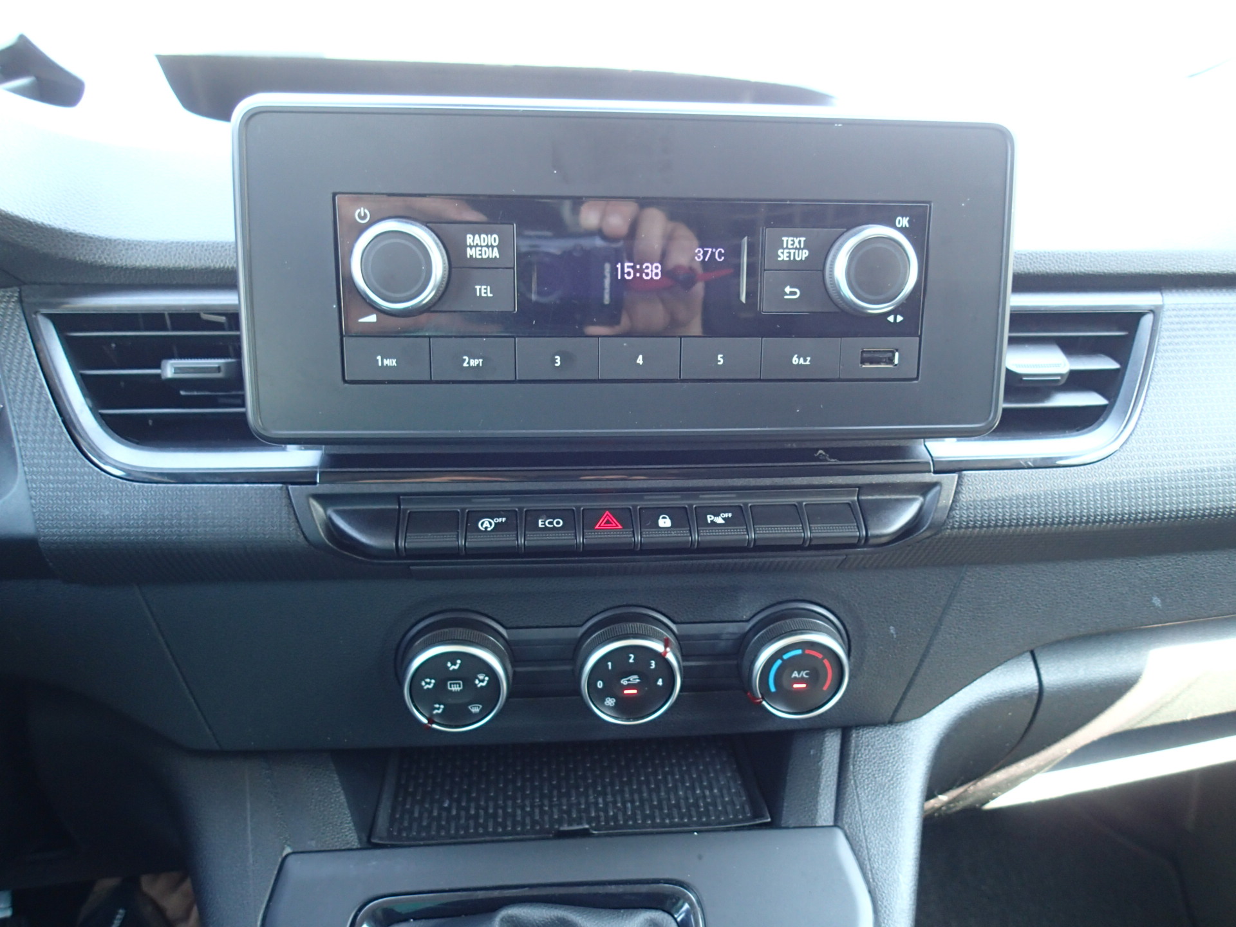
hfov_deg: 69.4
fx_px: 893
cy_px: 464
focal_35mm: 25
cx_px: 618
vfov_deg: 54.9
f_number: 2
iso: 200
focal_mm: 4.5
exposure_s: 1/40
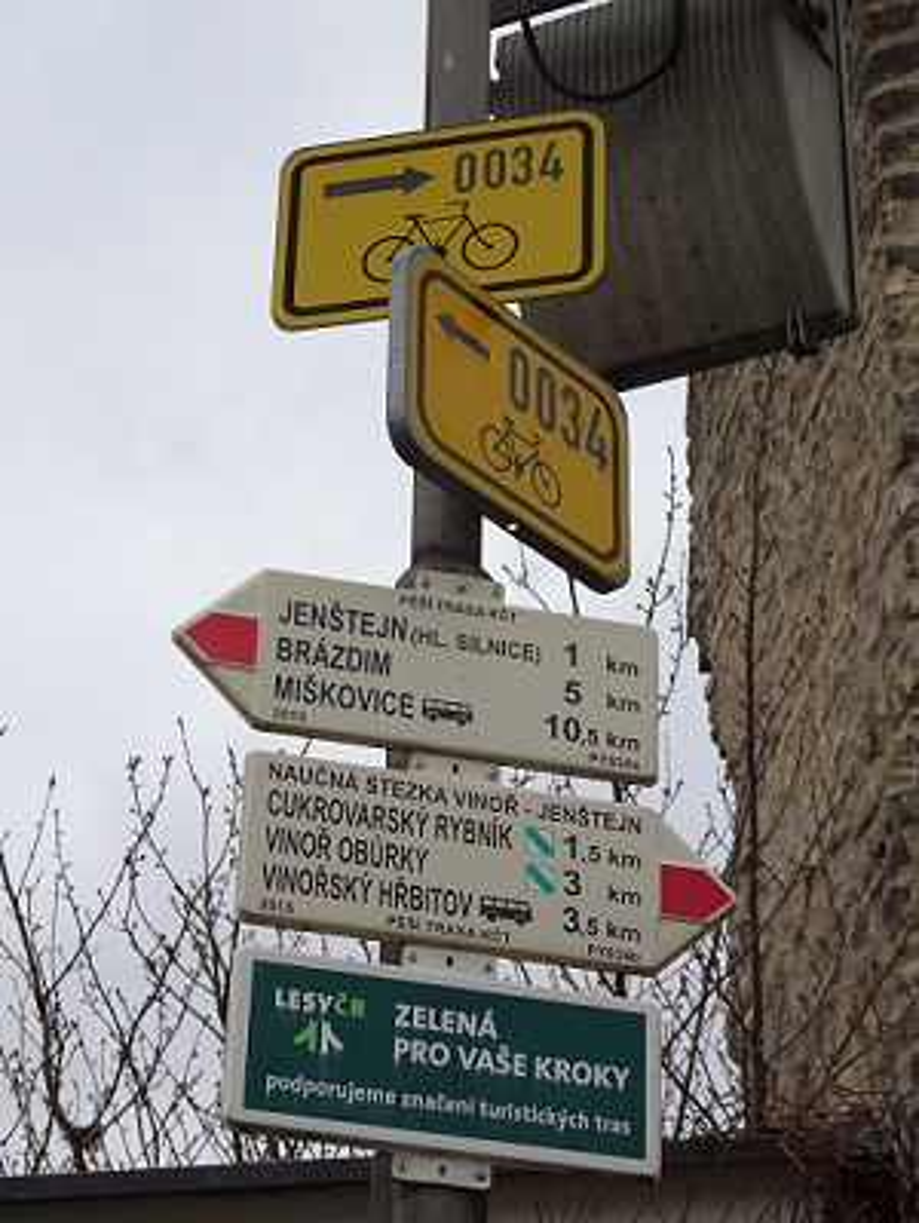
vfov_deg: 23.0
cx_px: 460
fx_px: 3004
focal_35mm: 85
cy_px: 612
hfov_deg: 17.4
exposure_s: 1/500
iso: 80
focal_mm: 14.54
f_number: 5
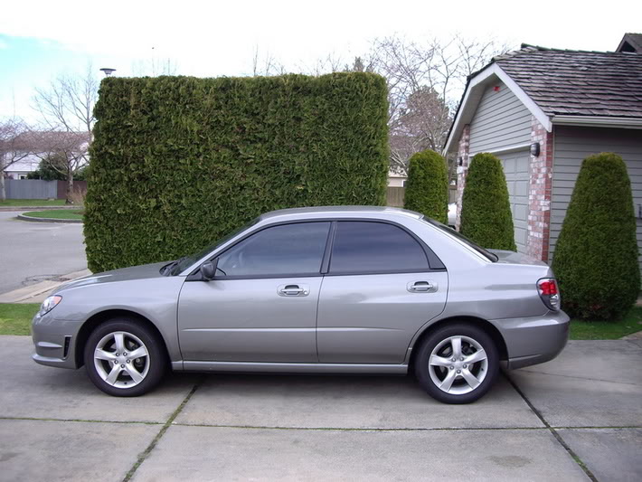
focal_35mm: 38
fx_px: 705
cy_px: 241
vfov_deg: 37.7
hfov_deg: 49.0
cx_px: 321
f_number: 2.7
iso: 64
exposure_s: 1/250
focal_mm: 6.2
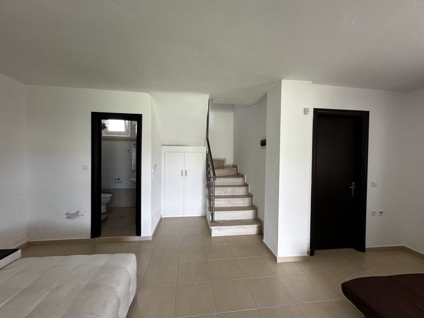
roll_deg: -0.5
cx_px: 212
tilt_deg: -0.6
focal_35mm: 14
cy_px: 159
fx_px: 171
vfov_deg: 85.6
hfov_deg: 102.1
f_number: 2.2
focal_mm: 2.22
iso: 160
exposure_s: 1/100
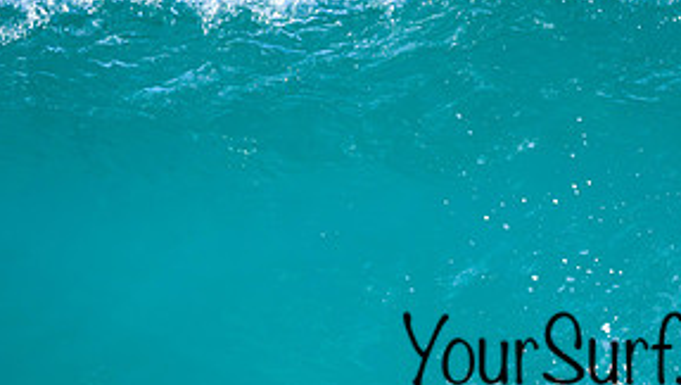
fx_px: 38784
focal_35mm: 2146
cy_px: 298
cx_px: 463
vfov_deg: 0.6
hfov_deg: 1.0
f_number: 6.3
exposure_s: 1/2500
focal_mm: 800
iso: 560
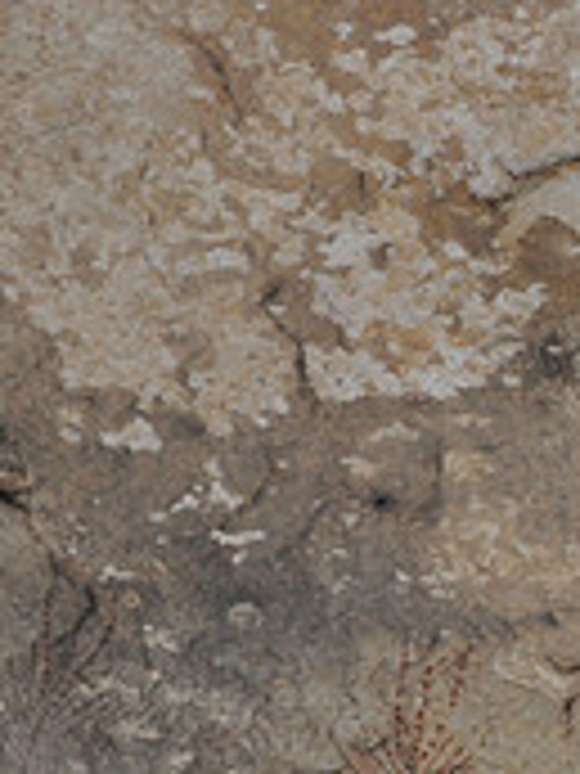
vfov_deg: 11.7
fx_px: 3789
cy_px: 335
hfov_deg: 8.5
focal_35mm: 170
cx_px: 935
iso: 360
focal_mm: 35
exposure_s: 1/30
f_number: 5.6
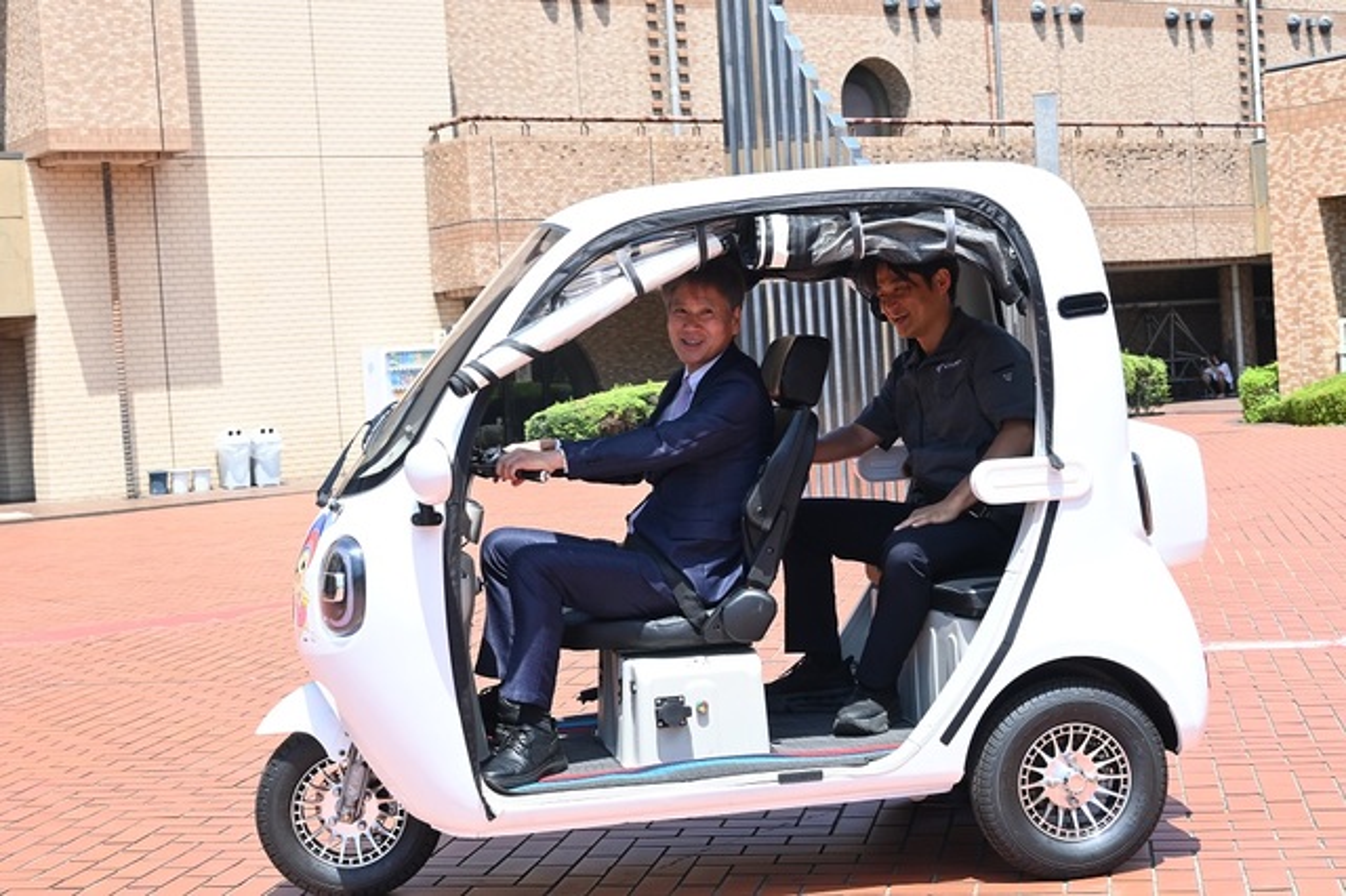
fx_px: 2074
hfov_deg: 36.0
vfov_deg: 24.4
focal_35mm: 56
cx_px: 673
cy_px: 448
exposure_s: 1/500
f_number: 7.1
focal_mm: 37
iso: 320
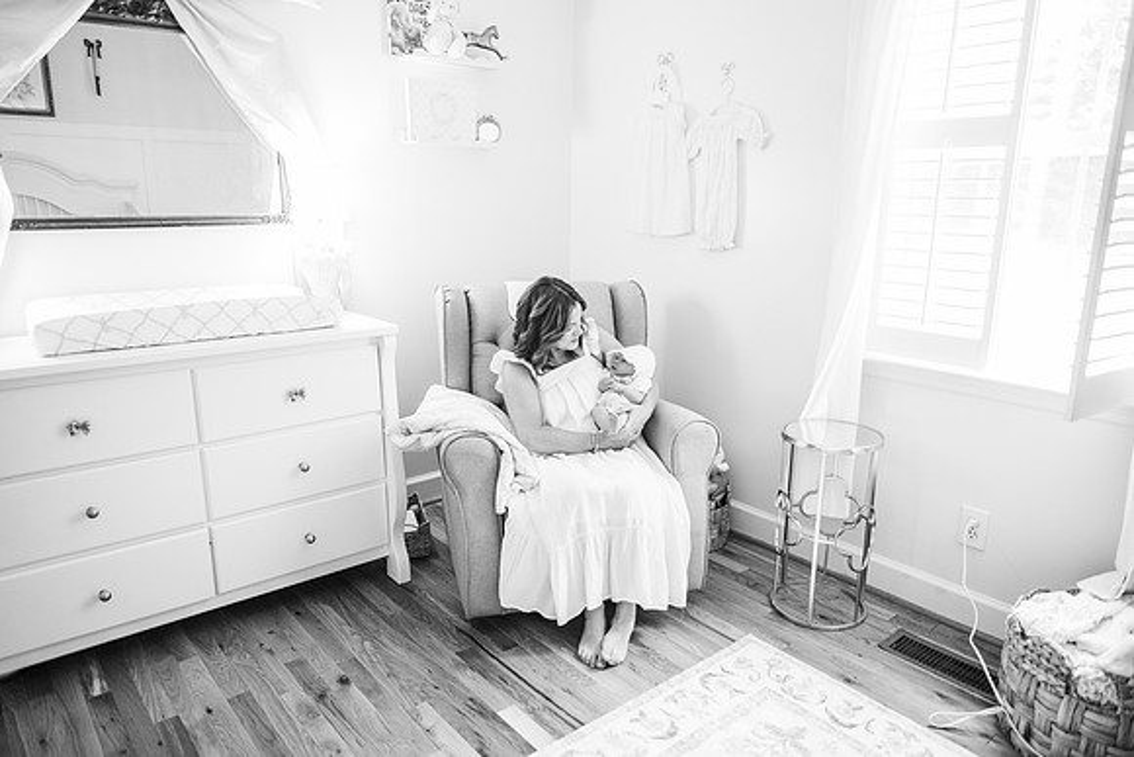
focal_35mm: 24
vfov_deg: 53.2
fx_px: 756
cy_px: 378
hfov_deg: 73.7
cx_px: 567
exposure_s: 1/200
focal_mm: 24
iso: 1600
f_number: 2.8
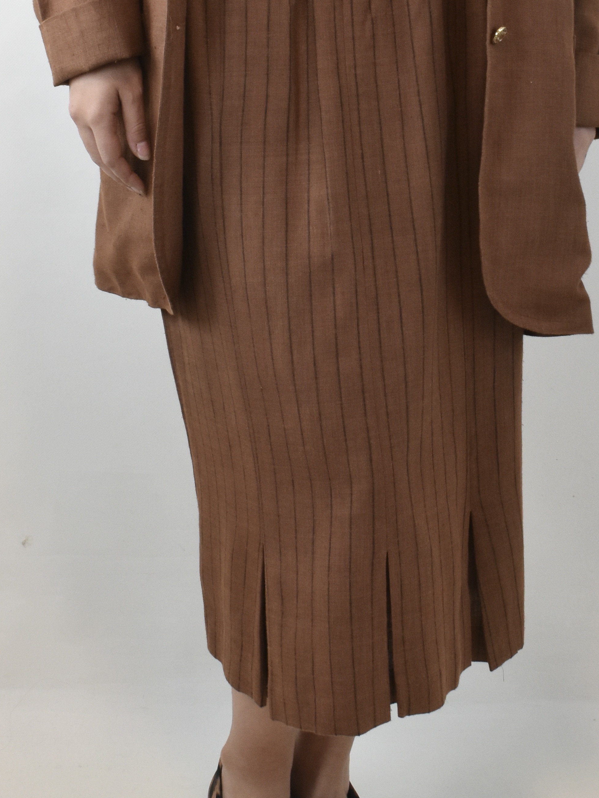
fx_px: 1868
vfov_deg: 23.7
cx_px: 268
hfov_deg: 18.2
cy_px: 151
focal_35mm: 81
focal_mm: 27
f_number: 11
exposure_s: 1/50
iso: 1000
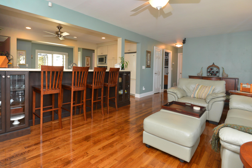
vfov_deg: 67.3
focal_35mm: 18
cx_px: 111
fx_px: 126
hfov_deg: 89.6
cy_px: 78
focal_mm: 16
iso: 800
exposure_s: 1/60
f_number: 7.1
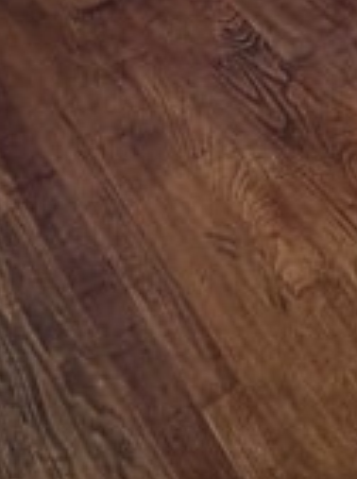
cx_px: 462
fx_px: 1173
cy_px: -456
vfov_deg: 17.3
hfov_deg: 16.4
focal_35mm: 85
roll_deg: -1.5
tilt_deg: -14.5
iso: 250
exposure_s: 1/120
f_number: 2.2
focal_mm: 2.22
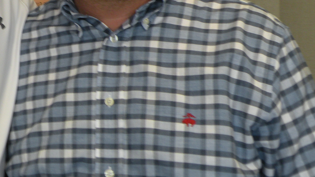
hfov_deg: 20.9
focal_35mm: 99
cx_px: 11
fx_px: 827
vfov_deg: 11.8
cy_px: -65
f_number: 3.2
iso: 84
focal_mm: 7.4
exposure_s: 1/59.6
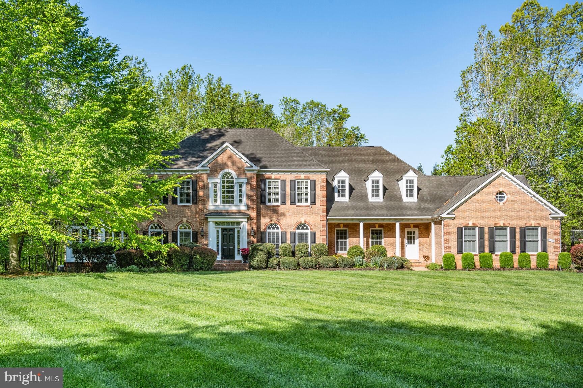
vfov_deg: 40.0
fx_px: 534
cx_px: 292
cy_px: 194
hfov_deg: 57.2
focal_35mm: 33
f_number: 9
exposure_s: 1/320
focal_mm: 33
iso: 200
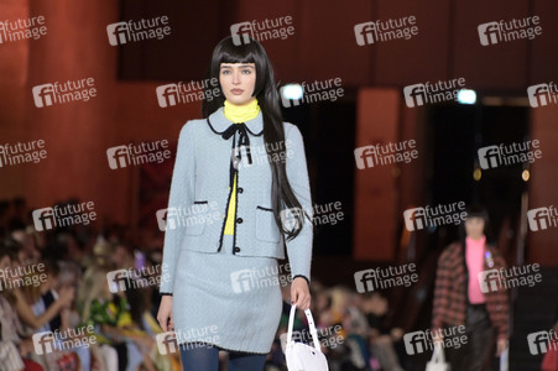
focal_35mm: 250
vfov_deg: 5.5
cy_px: 186
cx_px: 279
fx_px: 3872
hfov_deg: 8.2
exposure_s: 1/200
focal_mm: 250
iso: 8000
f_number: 5.6
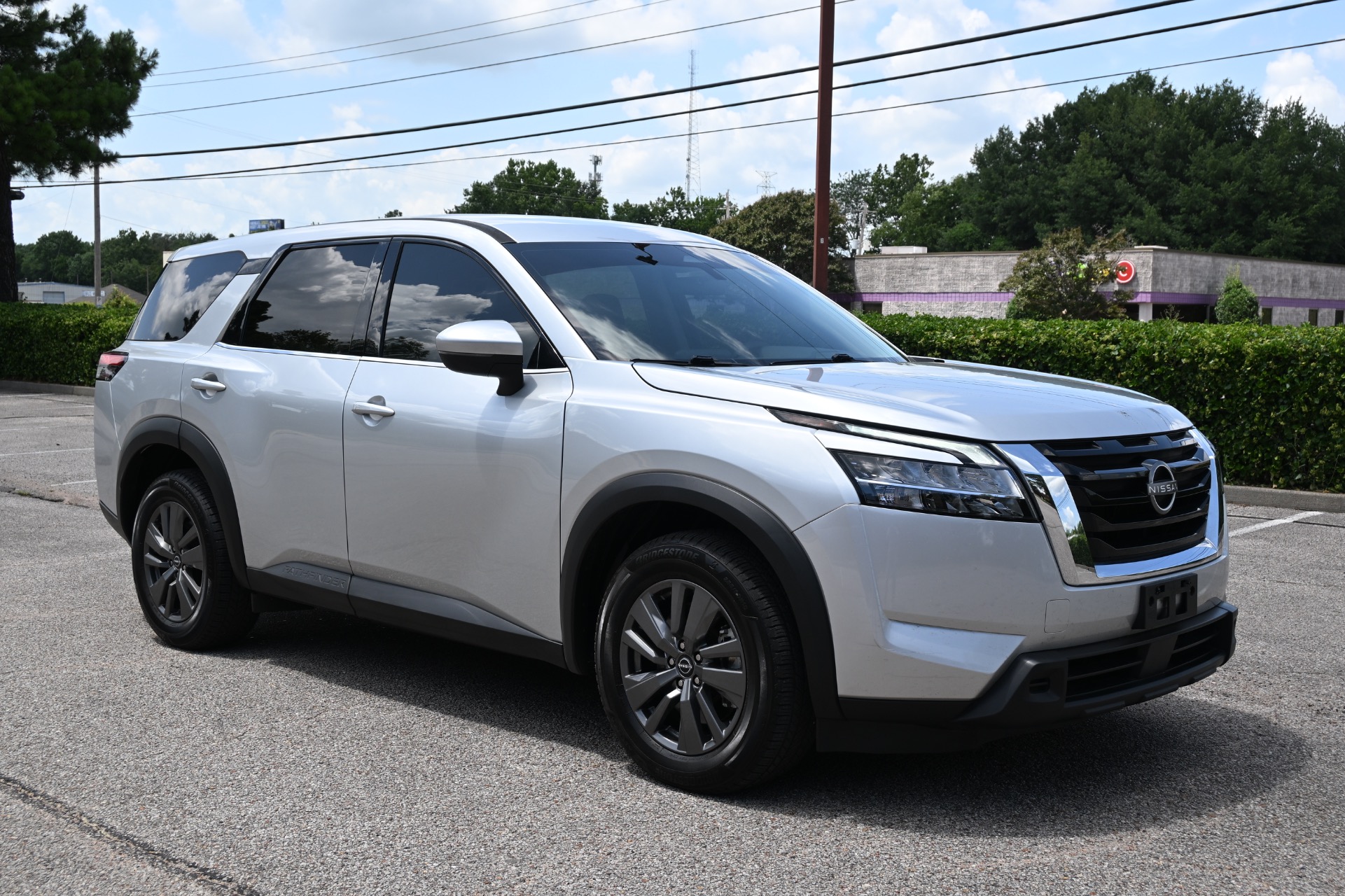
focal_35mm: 41
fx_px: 1541
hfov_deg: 47.2
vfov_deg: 32.4
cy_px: 448
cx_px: 672
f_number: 6.3
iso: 100
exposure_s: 1/320
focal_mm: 27.5
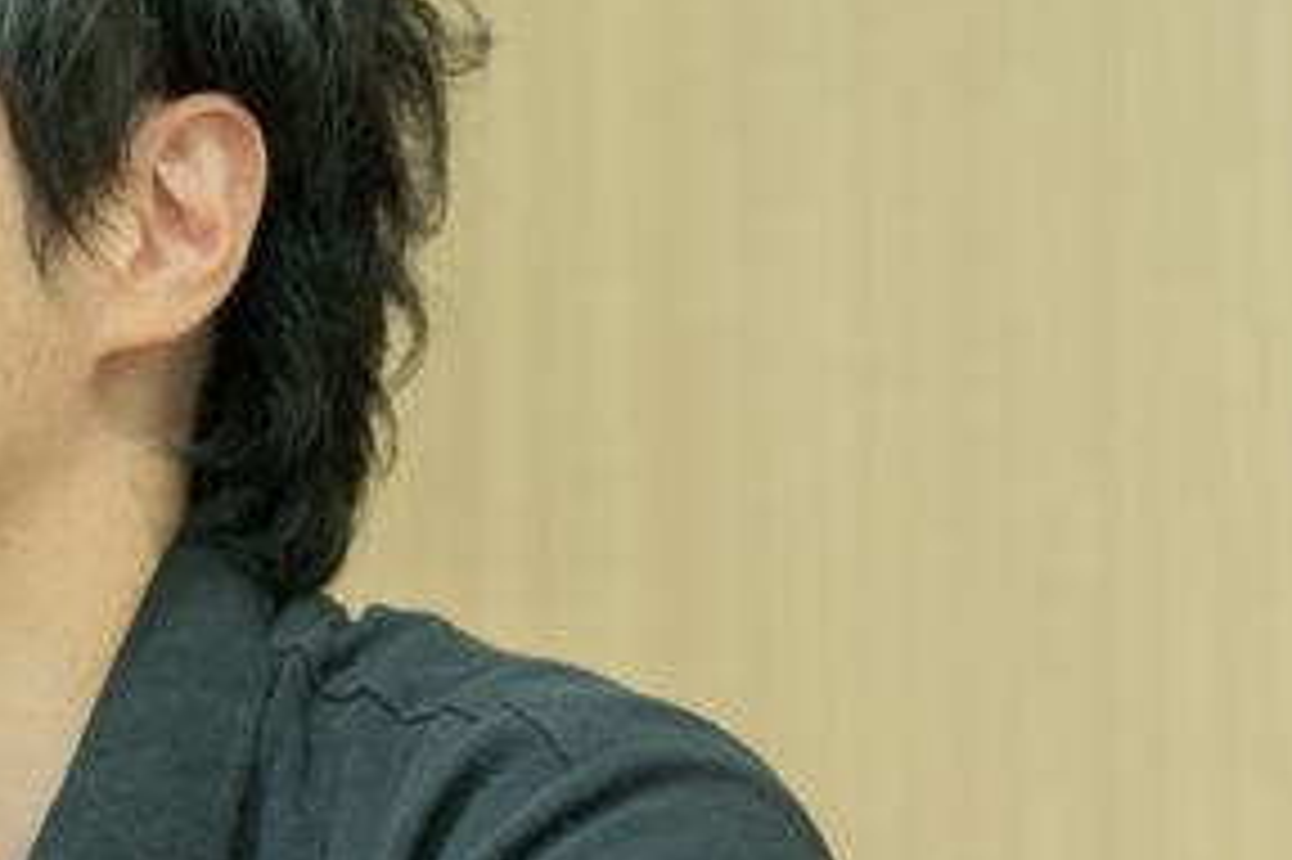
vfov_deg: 5.6
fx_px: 8716
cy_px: 795
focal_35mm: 243
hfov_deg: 8.3
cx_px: -585
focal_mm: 68
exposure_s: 1/250
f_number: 2.5
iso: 1600
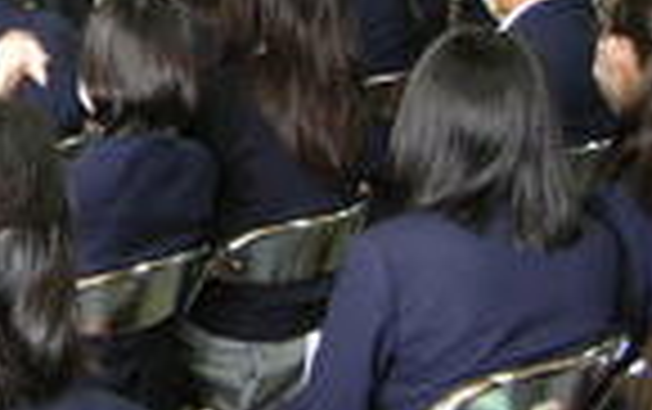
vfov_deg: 12.8
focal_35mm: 102
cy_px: 81
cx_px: -207
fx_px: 1815
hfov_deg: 18.8
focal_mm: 5.8
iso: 50
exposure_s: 1/8.1
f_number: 2.8
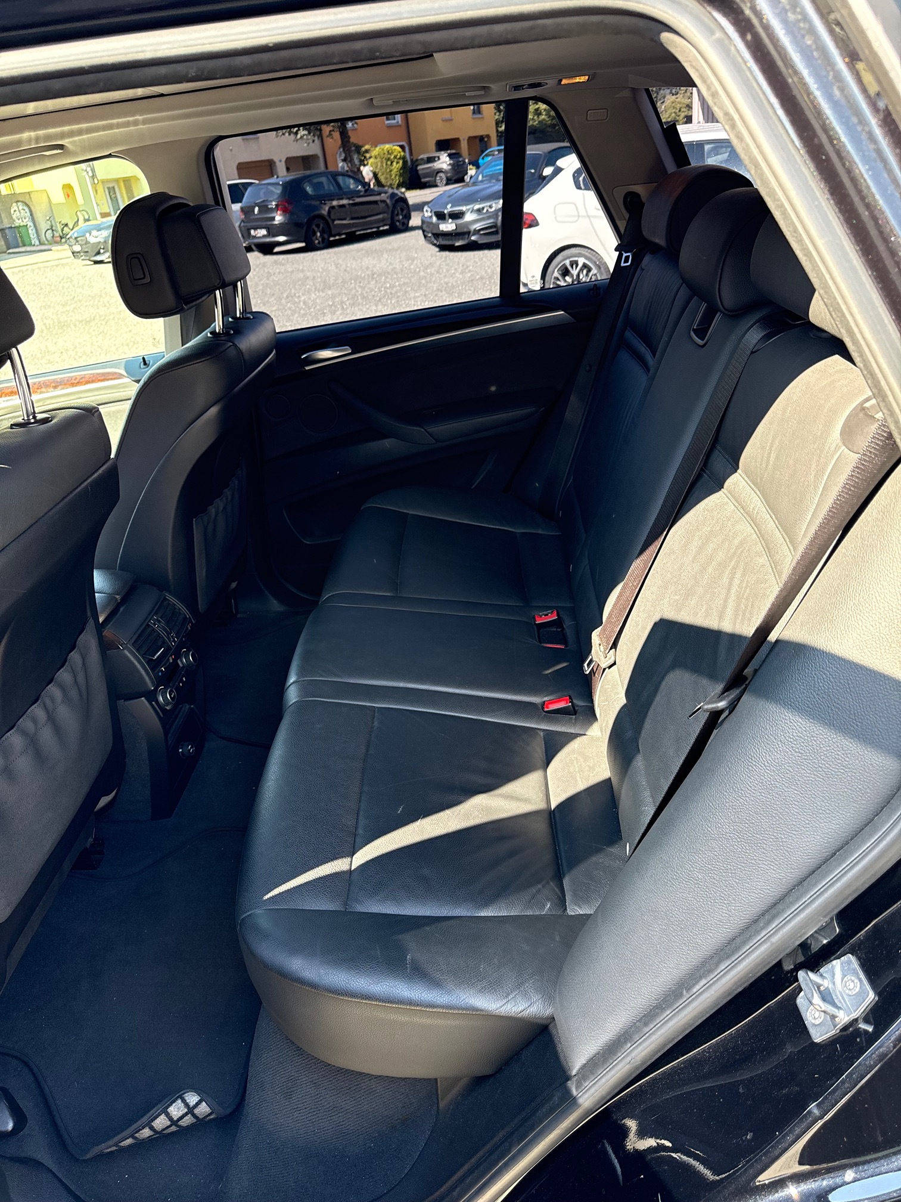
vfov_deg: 71.6
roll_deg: +6.6
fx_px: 833
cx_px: 450
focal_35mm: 24
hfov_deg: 56.8
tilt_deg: -26.5
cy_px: 601
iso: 200
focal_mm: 6.76
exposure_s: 1/228
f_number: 1.78
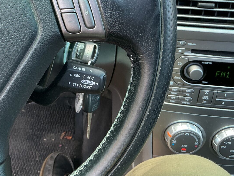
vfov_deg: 31.1
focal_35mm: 46
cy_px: 52
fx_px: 311
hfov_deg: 39.8
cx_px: 51
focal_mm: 3
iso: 64
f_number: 1.8
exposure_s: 1/60
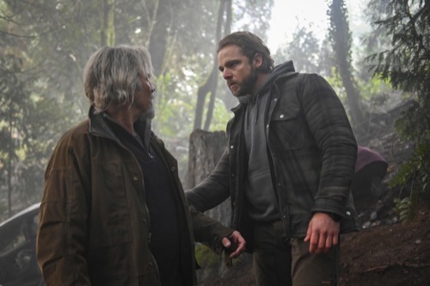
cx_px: 215
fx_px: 453
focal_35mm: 38
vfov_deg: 35.0
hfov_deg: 50.8
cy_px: 143
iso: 3200
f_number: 2.8
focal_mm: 38
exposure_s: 1/200
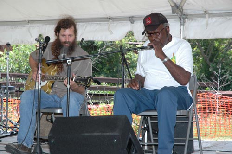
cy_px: 77
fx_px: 676
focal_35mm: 105
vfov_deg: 13.0
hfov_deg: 19.5
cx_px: 116
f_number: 8
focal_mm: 70
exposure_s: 1/250
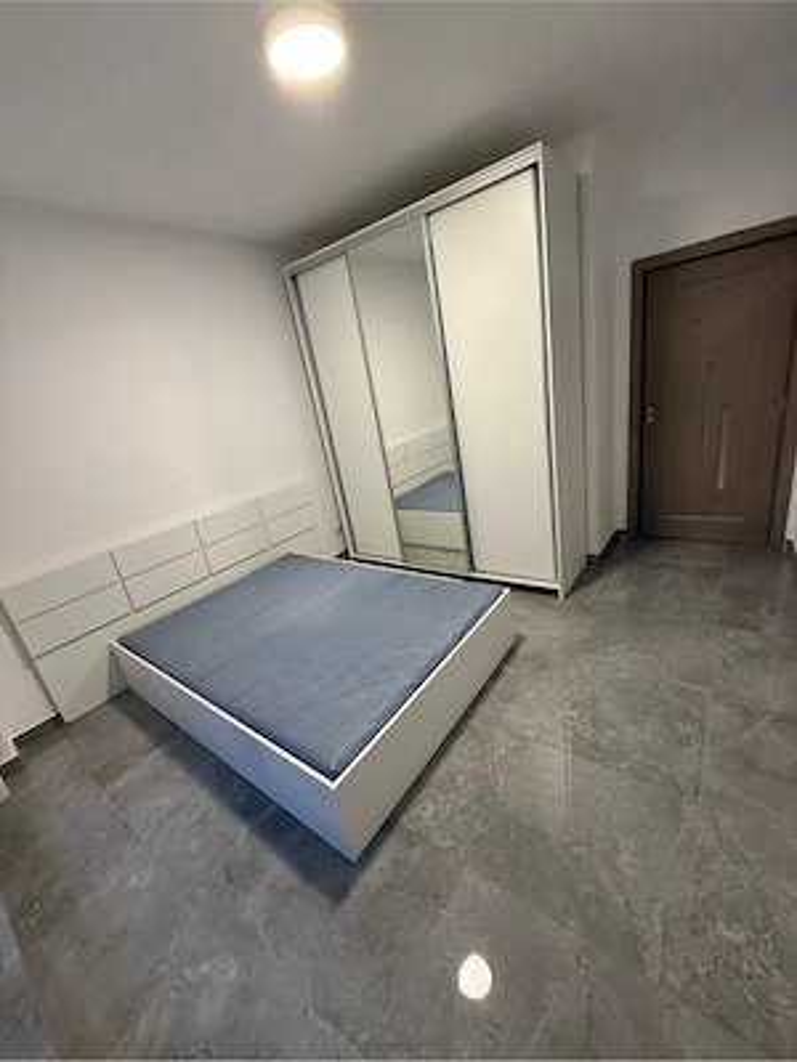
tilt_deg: -17.6
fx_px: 430
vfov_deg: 102.1
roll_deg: +9.7
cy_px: 531
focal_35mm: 14
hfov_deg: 85.7
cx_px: 398
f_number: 2.2
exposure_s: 1/50
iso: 250
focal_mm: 2.22
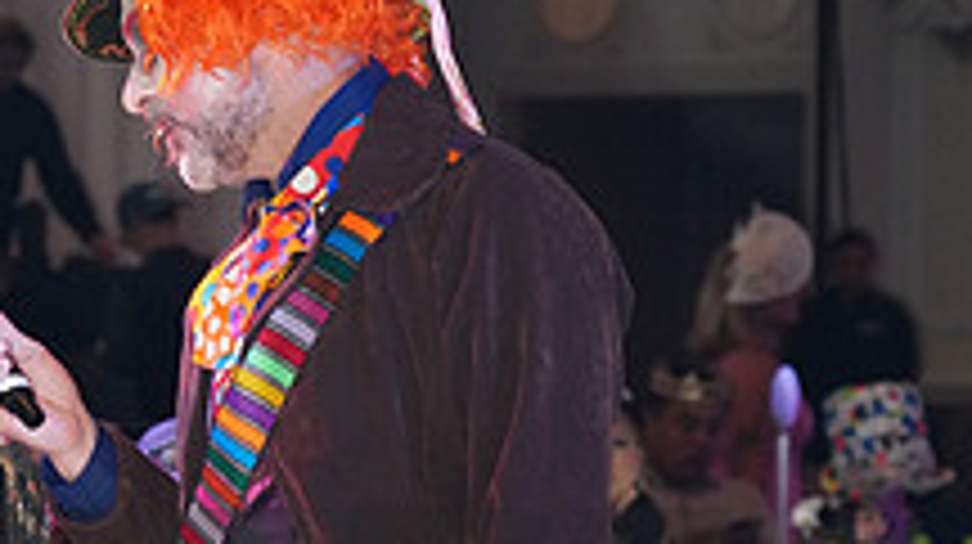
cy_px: 661
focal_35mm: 200
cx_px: 115
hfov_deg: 10.7
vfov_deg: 6.0
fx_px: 5150
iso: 2500
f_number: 4
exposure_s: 1/250
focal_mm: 71
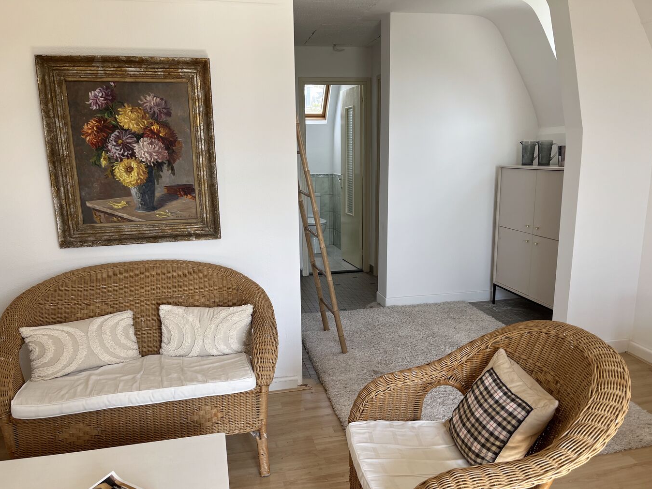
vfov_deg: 51.3
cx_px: 330
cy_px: 253
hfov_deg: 65.3
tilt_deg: -11.9
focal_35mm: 27
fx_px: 509
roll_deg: +0.8
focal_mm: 5.1
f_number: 1.6
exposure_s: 1/160
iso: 40
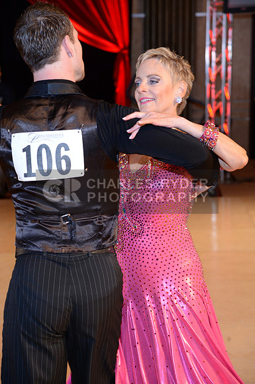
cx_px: 128
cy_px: 192
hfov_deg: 13.9
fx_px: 1044
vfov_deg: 20.8
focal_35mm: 98
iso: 1600
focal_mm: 98
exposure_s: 1/200
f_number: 5.6
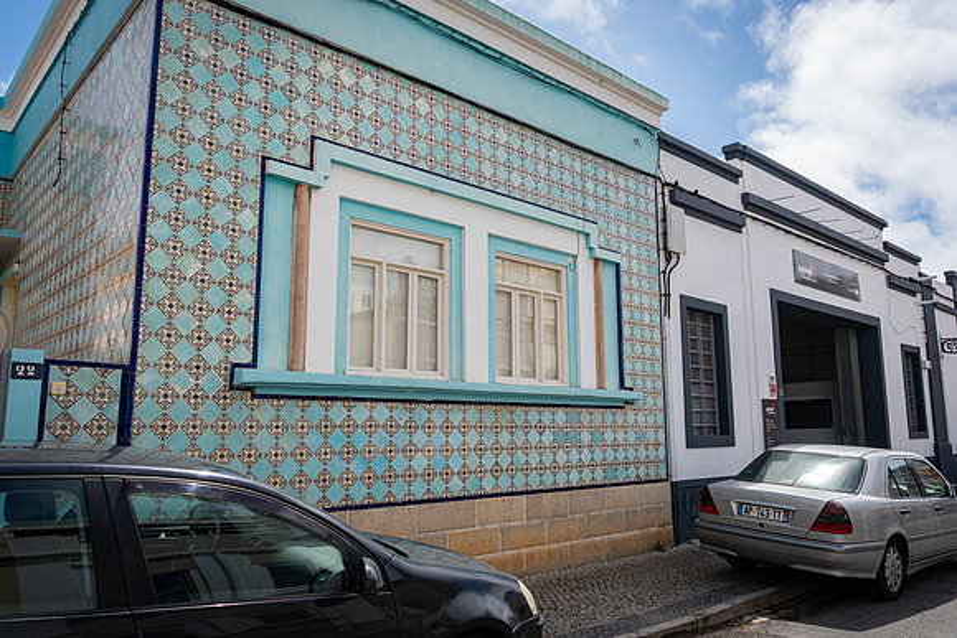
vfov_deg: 48.6
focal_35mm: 27
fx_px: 706
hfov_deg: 68.2
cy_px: 319
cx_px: 478
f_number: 6.3
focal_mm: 24
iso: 100
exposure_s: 1/500
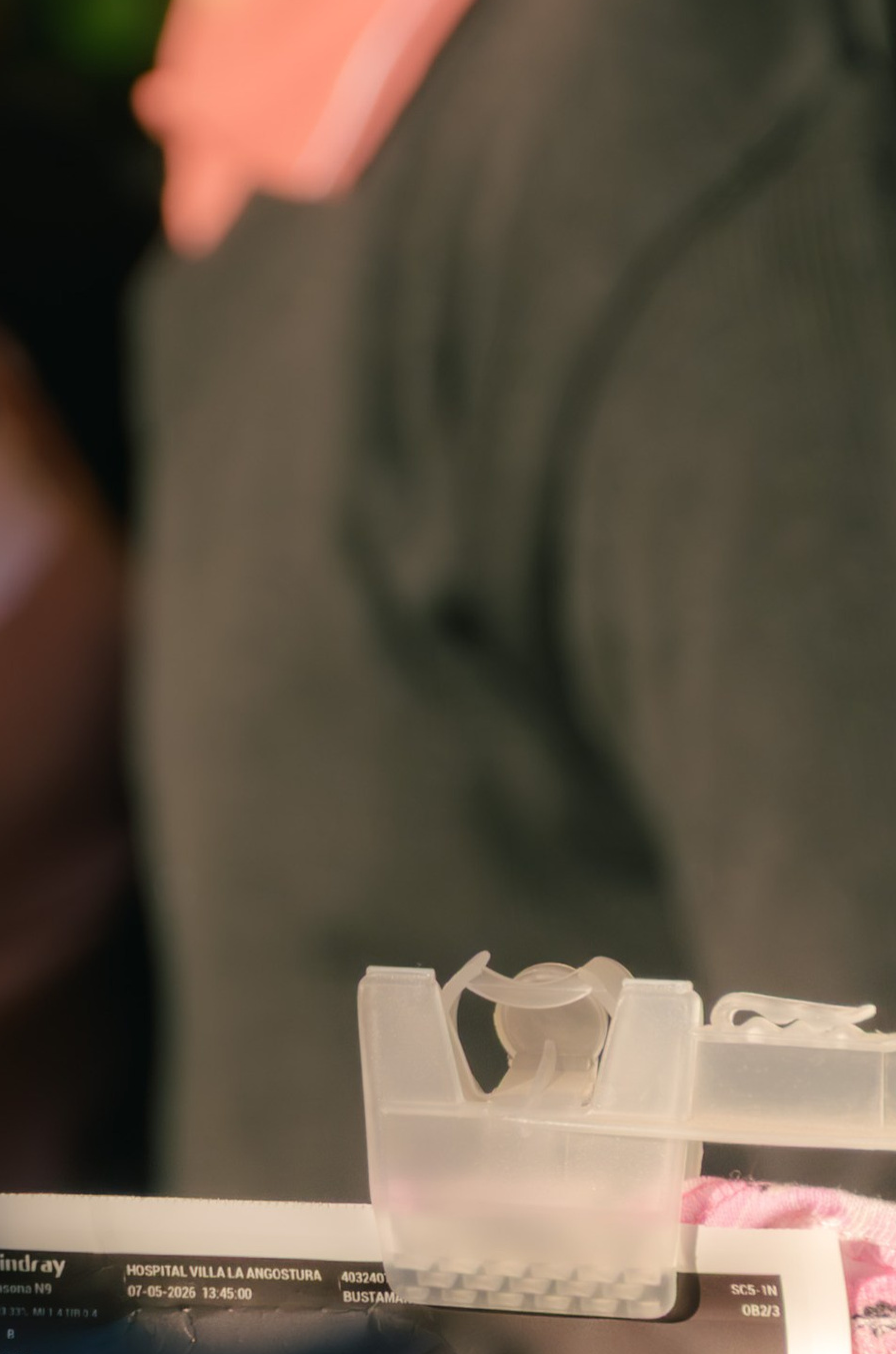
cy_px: 713
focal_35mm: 300
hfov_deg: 4.6
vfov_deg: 6.9
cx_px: -57
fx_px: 11251
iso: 320
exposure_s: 1/800
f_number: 5.3
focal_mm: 70
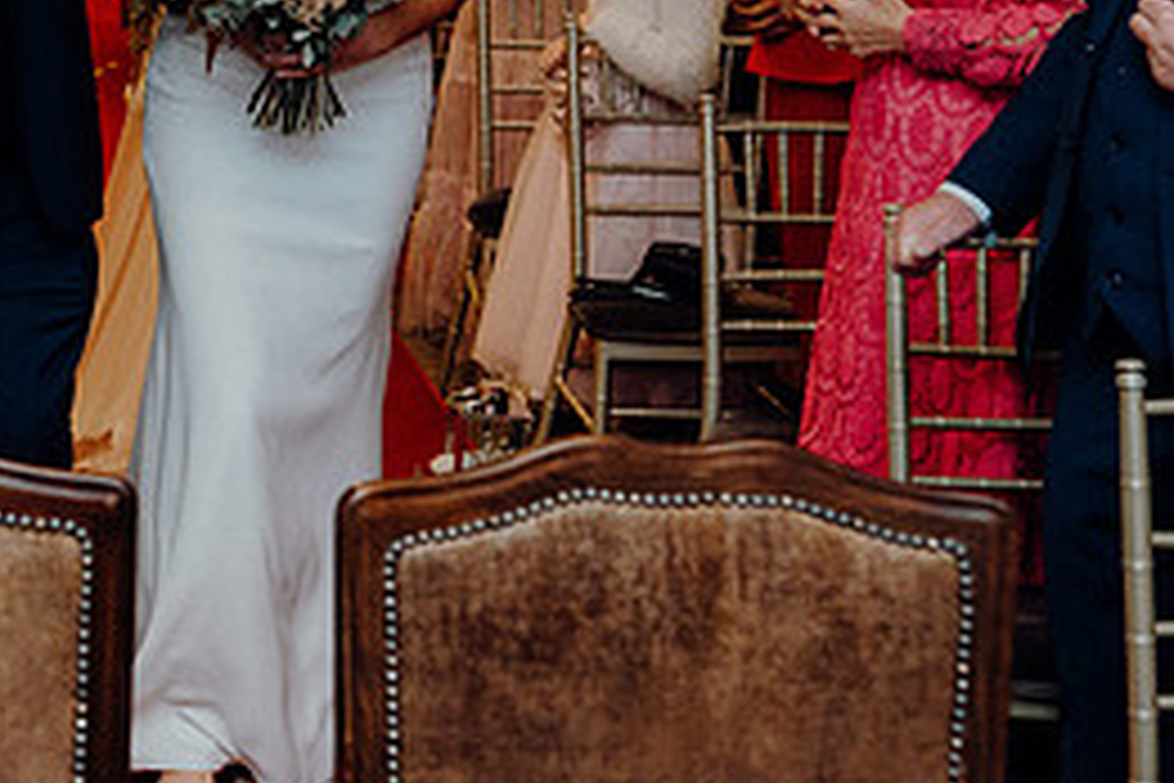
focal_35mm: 100
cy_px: 101
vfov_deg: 13.6
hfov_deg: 19.5
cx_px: -126
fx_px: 3261
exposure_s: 1/200
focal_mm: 45
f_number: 3.5
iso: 2500
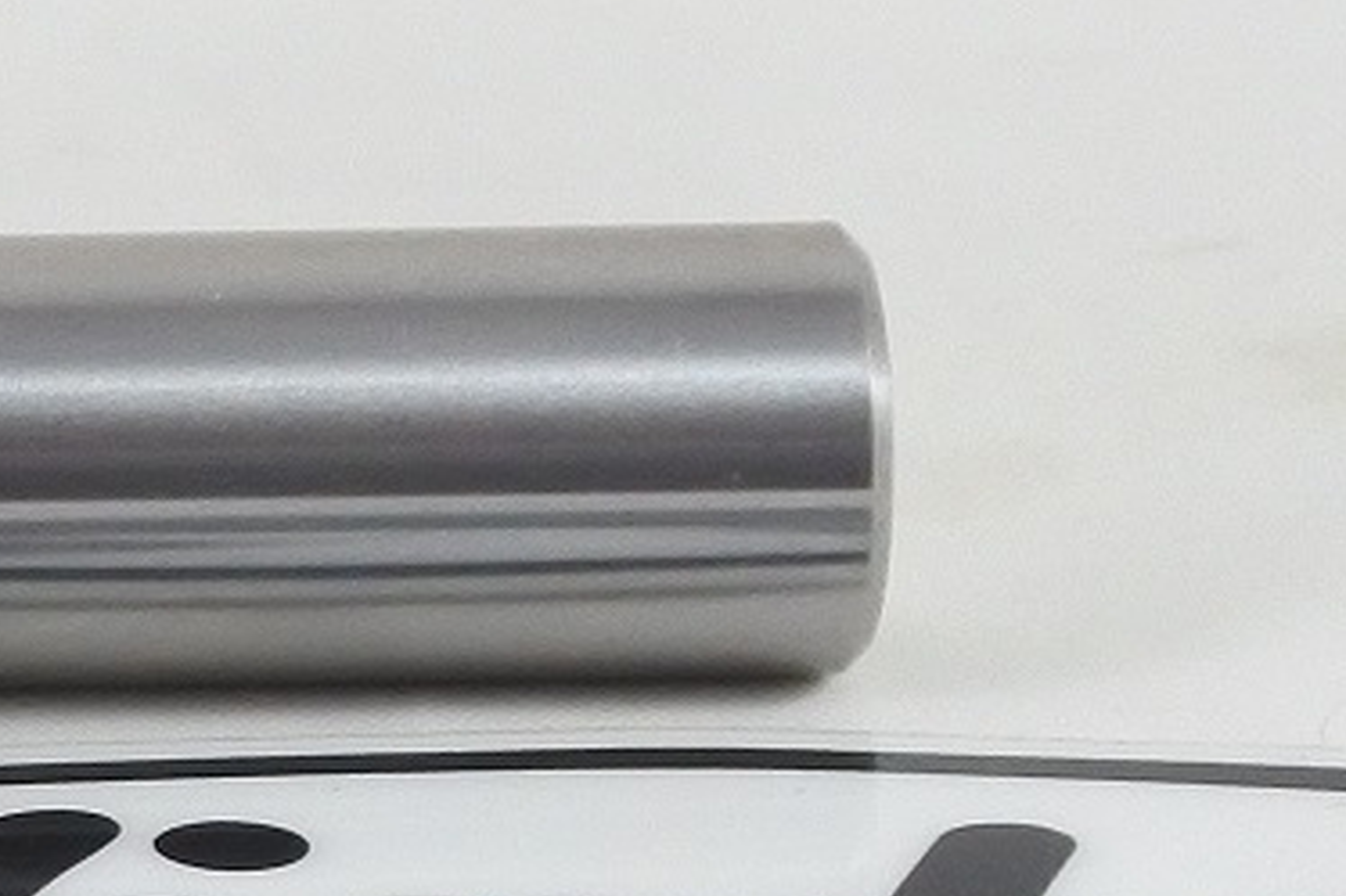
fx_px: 8633
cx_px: -882
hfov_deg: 8.6
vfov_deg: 5.9
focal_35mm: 231
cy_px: 148
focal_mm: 17.2
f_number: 4.5
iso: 500
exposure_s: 1/125
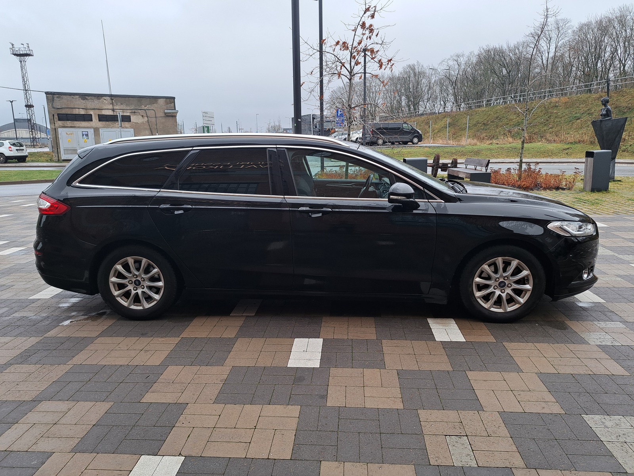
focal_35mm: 24
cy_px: 238
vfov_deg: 56.8
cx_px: 317
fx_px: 440
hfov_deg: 71.6
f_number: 1.8
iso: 50
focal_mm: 5.23
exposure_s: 1/50
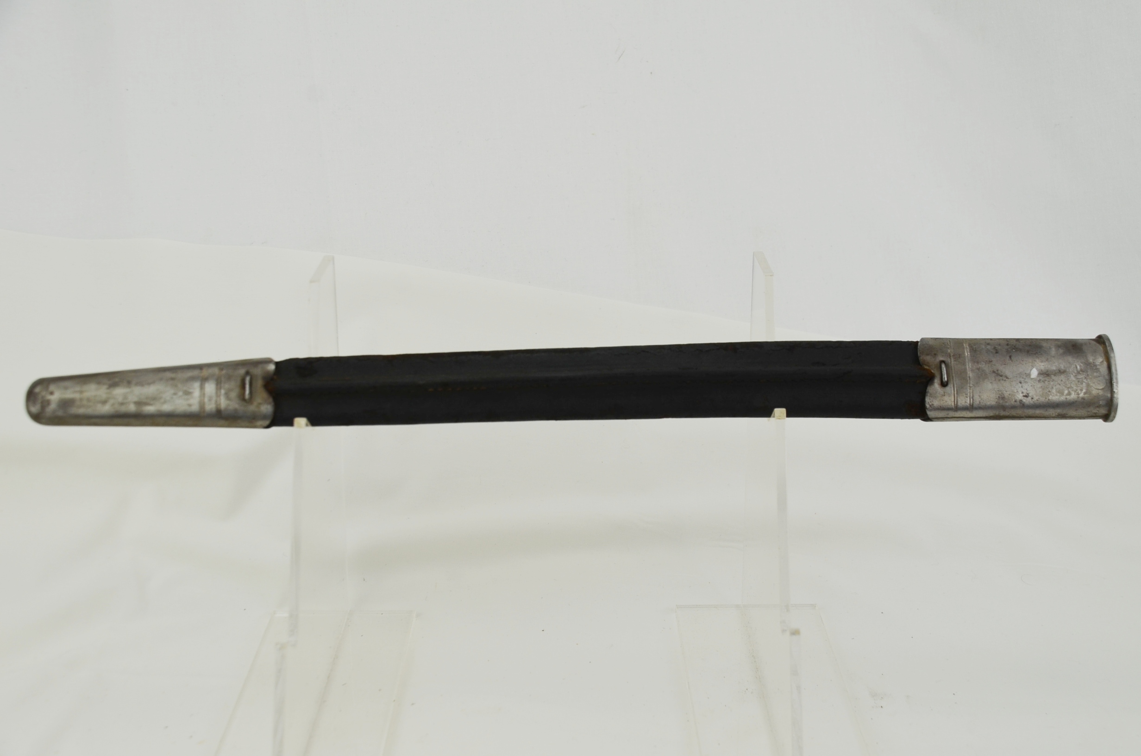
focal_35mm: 52
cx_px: 570
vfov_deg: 25.6
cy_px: 378
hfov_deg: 37.9
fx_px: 1661
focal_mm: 35
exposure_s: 1/125
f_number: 5.6
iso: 200
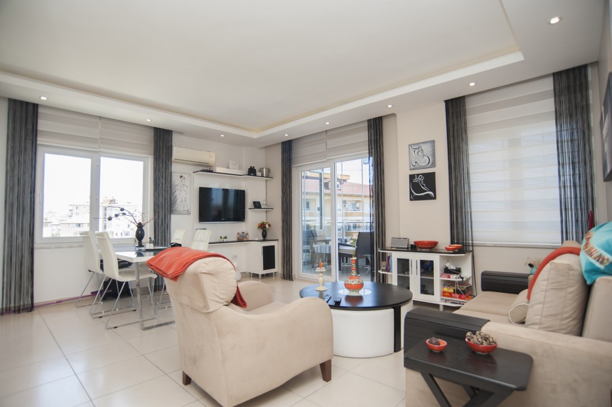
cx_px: 306
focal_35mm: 18
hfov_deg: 90.0
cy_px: 204
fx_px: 306
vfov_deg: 67.3
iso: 200
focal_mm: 18
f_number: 5
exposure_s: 1/60
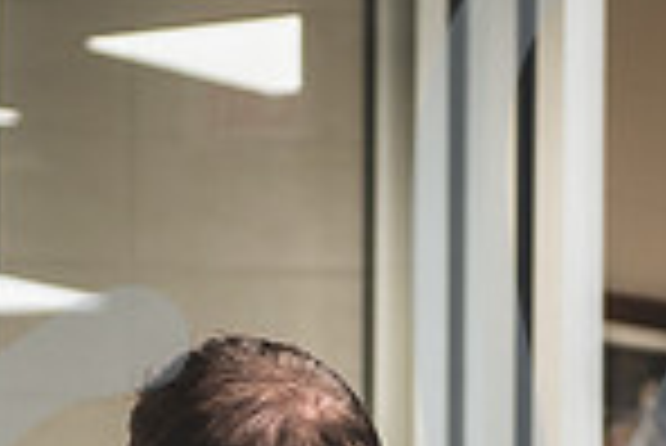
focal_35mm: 283
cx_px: 576
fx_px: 5241
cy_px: 687
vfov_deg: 4.8
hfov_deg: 7.3
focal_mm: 70
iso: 500
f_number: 2.8
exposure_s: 1/160
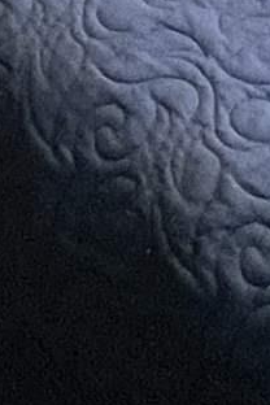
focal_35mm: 133
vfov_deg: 9.8
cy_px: -950
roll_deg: +1.3
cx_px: 200
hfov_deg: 10.3
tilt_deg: -2.4
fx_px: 1496
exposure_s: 1/60
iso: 200
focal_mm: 1.57
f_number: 1.8
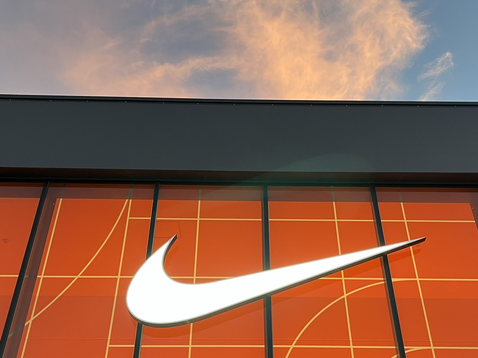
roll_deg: +0.7
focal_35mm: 42
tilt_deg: +36.2
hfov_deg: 44.8
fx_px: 580
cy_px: 237
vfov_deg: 34.1
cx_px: 246
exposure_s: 1/50
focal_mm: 5.1
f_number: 1.6
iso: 100
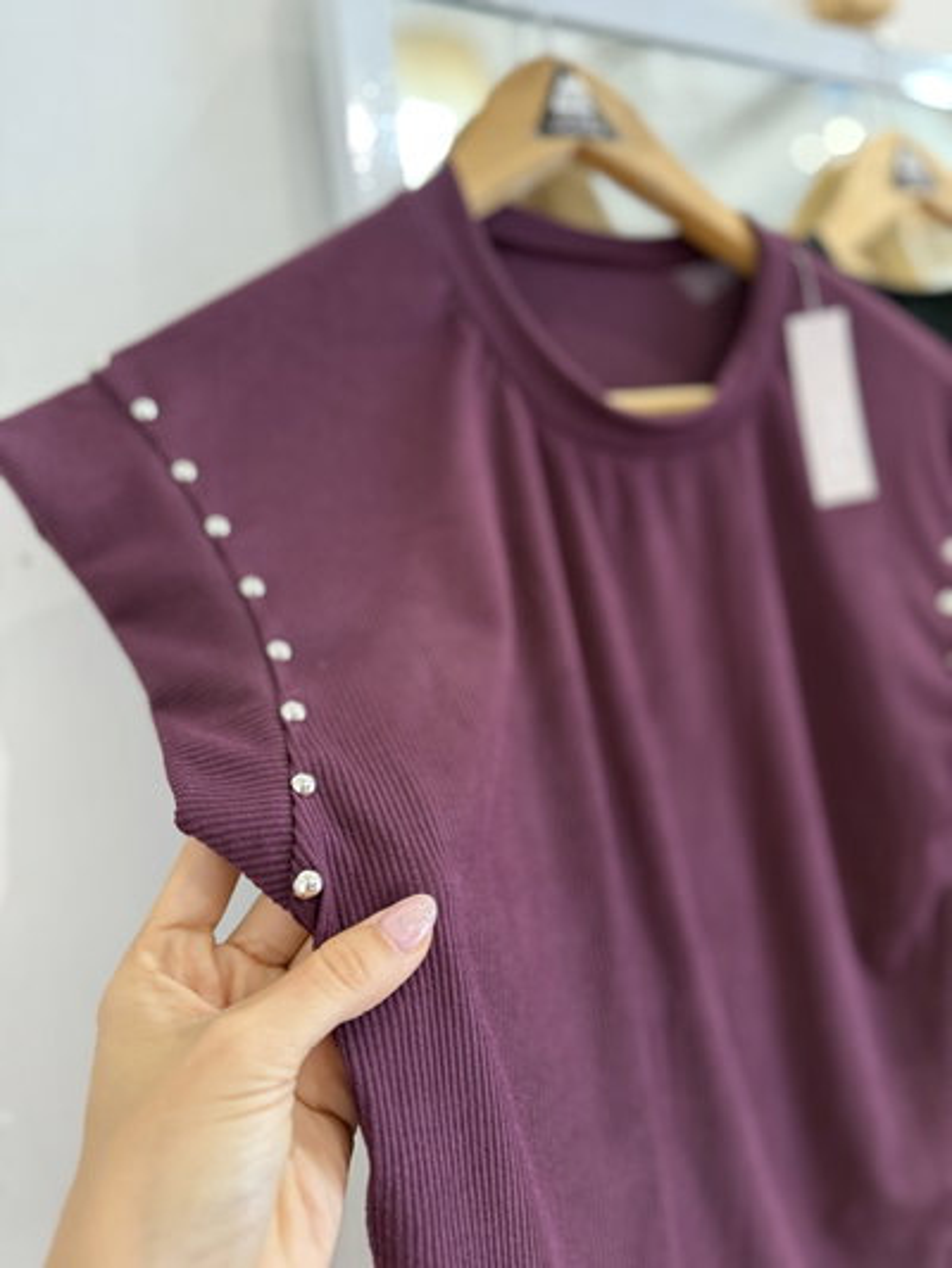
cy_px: 634
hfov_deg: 56.8
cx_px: 476
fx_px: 880
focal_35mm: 24
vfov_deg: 71.6
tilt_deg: -2.4
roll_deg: +6.5
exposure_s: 1/60
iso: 500
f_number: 1.78
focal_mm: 6.76
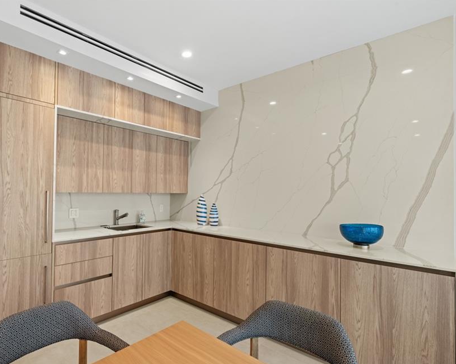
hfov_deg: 81.6
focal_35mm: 19
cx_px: 169
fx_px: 256
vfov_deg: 70.8
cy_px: 188
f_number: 10
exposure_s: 1/2
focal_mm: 16
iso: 200
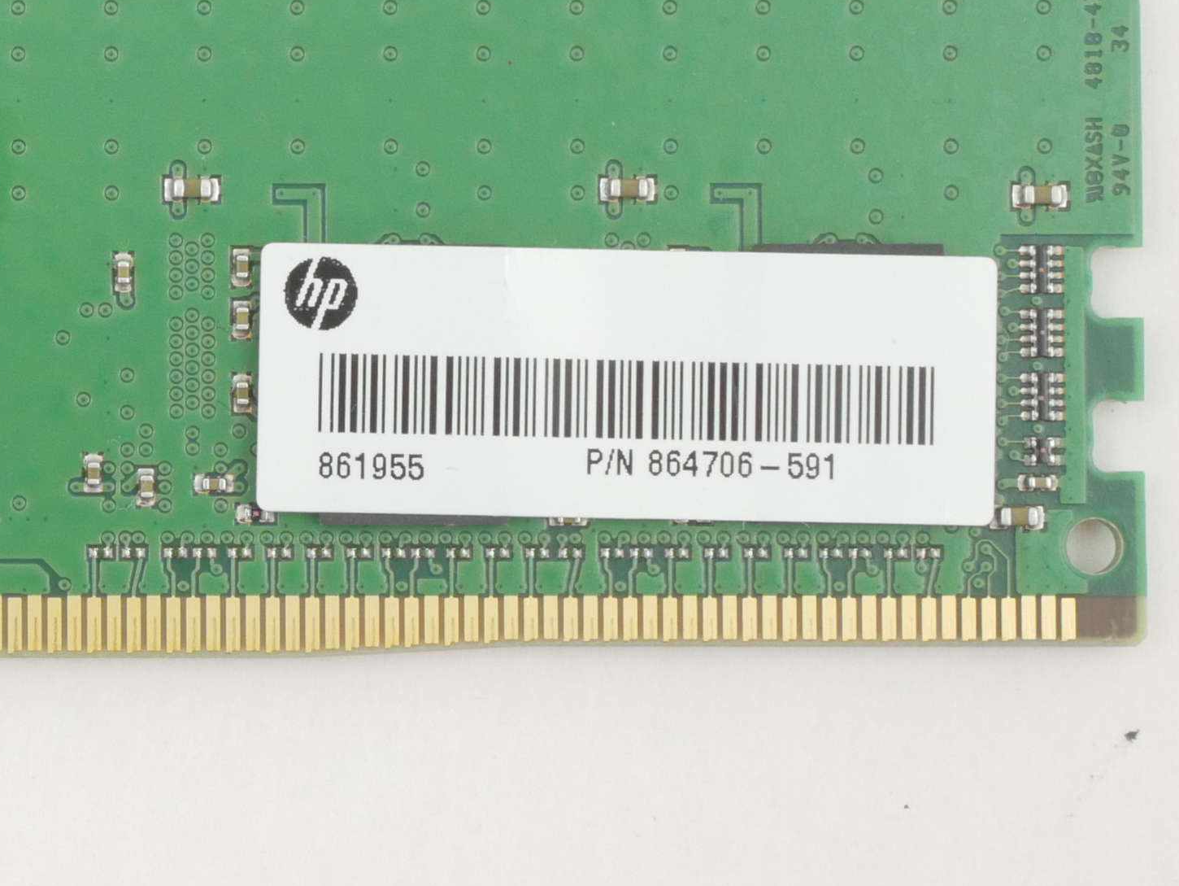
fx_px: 6474
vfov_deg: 7.8
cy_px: 274
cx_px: -423
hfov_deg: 10.2
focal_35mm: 190
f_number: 6.3
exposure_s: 1/100
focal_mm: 30
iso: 800
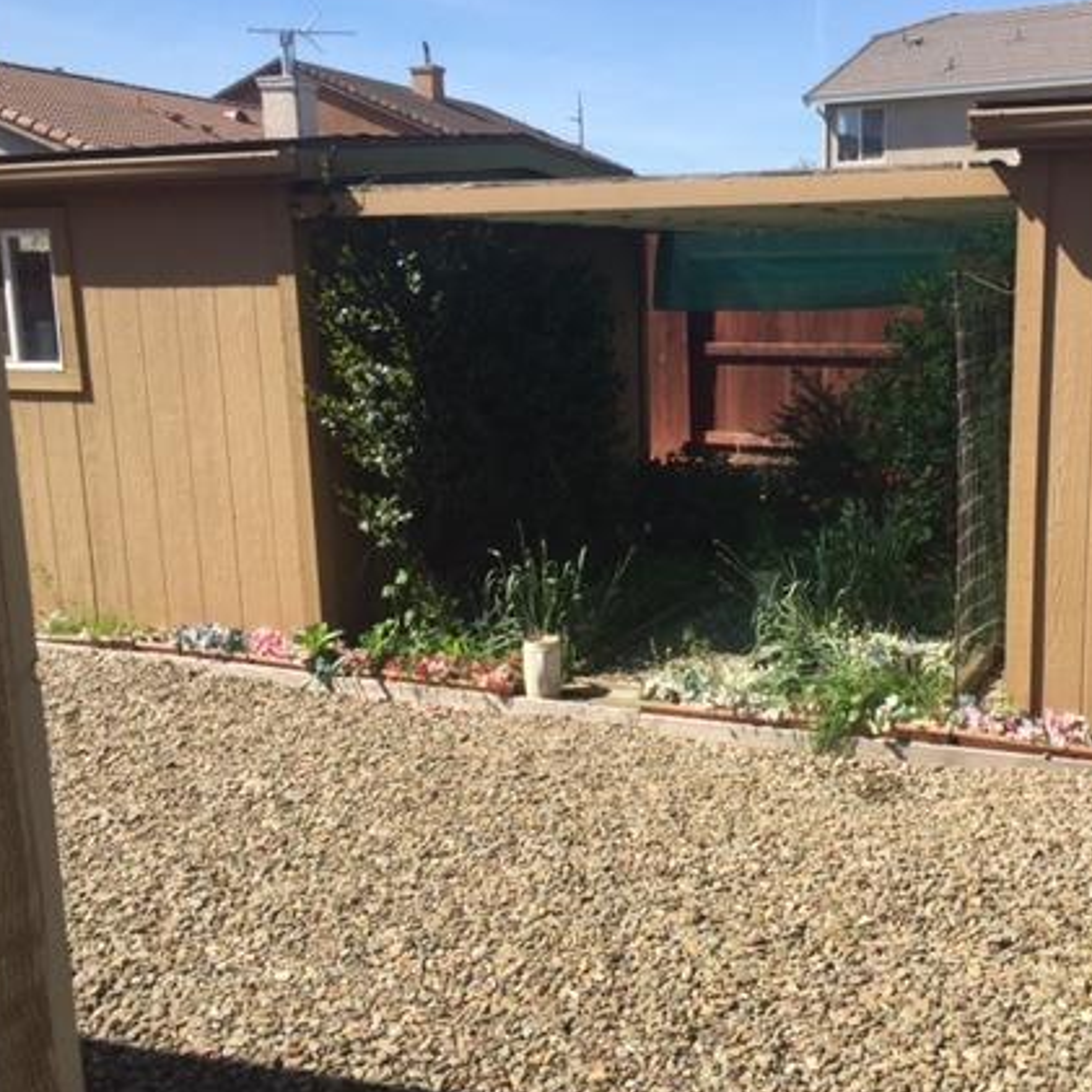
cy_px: 581
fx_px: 1392
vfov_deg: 42.8
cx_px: 757
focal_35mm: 39
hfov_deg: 42.1
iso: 32
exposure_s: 1/1582
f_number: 2.2
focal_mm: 4.15
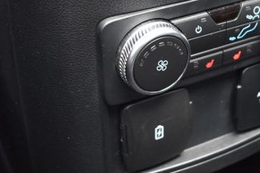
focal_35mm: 87
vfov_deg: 15.7
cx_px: 212
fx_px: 628
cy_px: 102
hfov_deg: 23.0
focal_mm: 29
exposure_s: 1/13
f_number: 4.2
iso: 1600
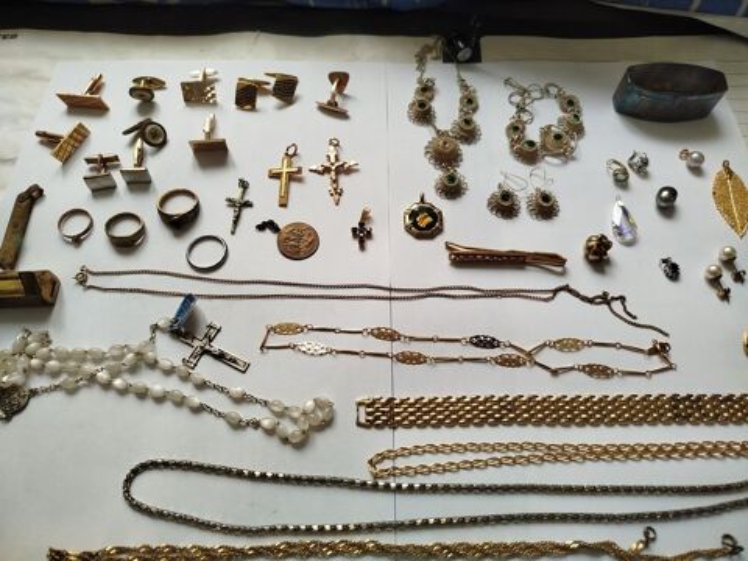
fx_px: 519
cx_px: 374
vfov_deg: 56.8
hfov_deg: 71.6
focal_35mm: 24
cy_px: 280
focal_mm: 5.31
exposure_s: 1/33
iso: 320
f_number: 1.7
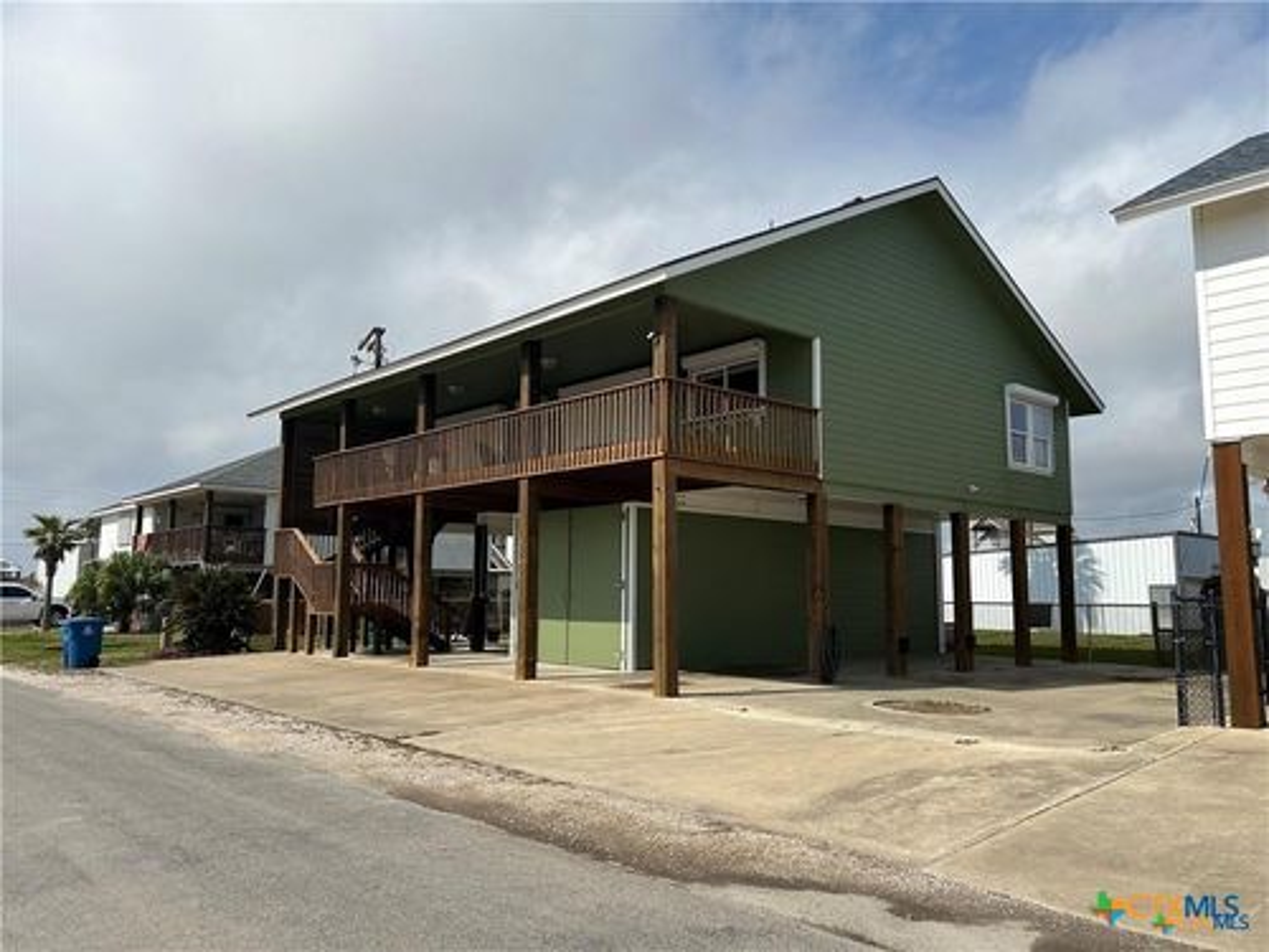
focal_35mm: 26
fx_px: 953
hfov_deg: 67.3
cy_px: 476
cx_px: 634
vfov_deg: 53.1
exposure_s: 1/7463
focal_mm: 5.7
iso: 50
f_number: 1.5
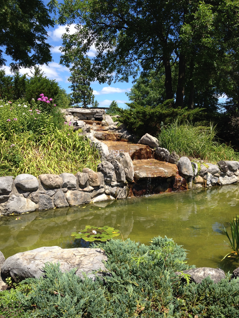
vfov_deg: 52.6
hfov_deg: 40.7
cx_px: 120
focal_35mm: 35
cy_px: 159
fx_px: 322
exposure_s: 1/1255
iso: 50
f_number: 2.4
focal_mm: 4.28
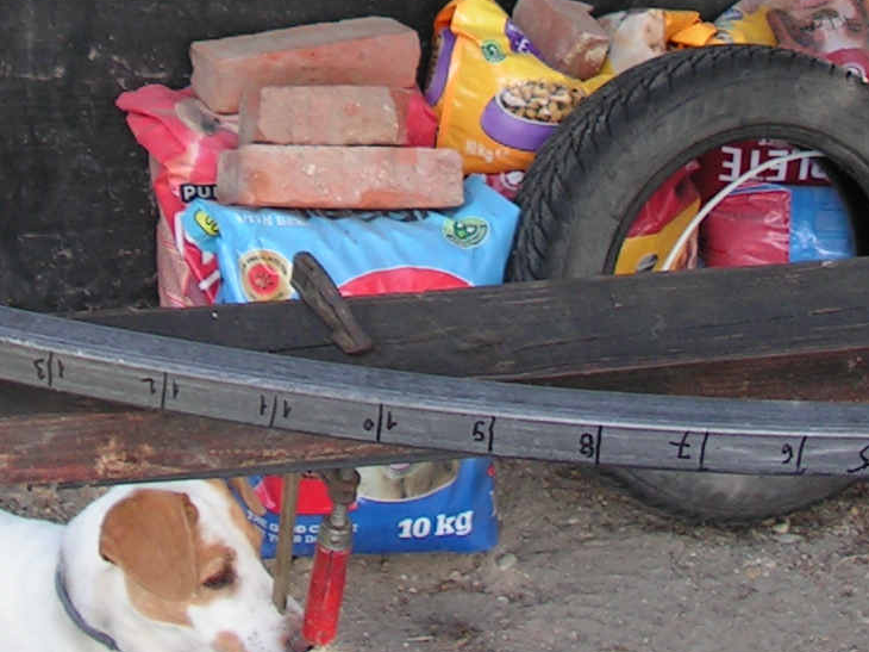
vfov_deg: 14.2
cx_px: 333
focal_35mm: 101
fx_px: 2535
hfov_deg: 19.4
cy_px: -123
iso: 64
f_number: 3.2
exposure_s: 1/60
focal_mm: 6
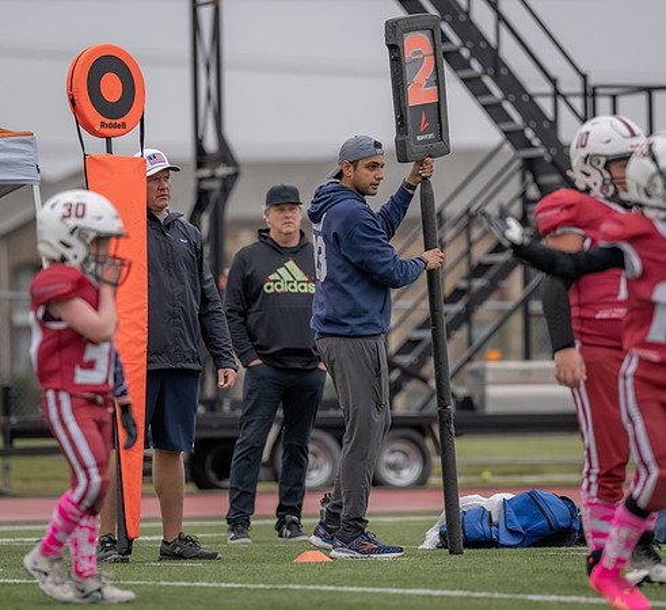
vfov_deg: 4.4
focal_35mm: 381
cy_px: 296
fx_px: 7958
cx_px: 280
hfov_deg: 4.8
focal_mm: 200
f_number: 2.8
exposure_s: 1/1250
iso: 200
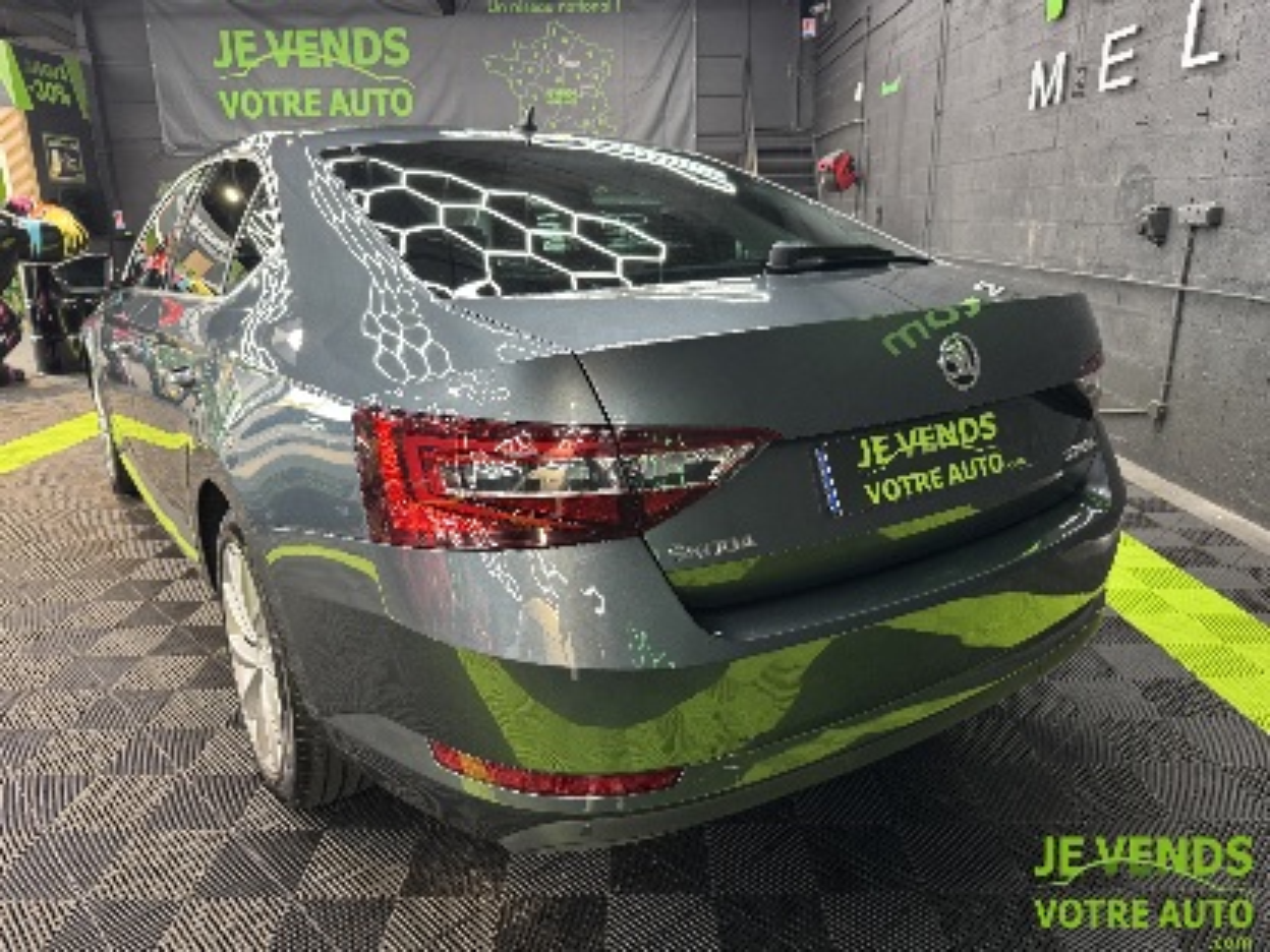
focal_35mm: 24
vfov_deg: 56.8
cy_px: 476
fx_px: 881
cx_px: 635
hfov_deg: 71.6
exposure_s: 1/50
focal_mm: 6.76
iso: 250
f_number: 1.78
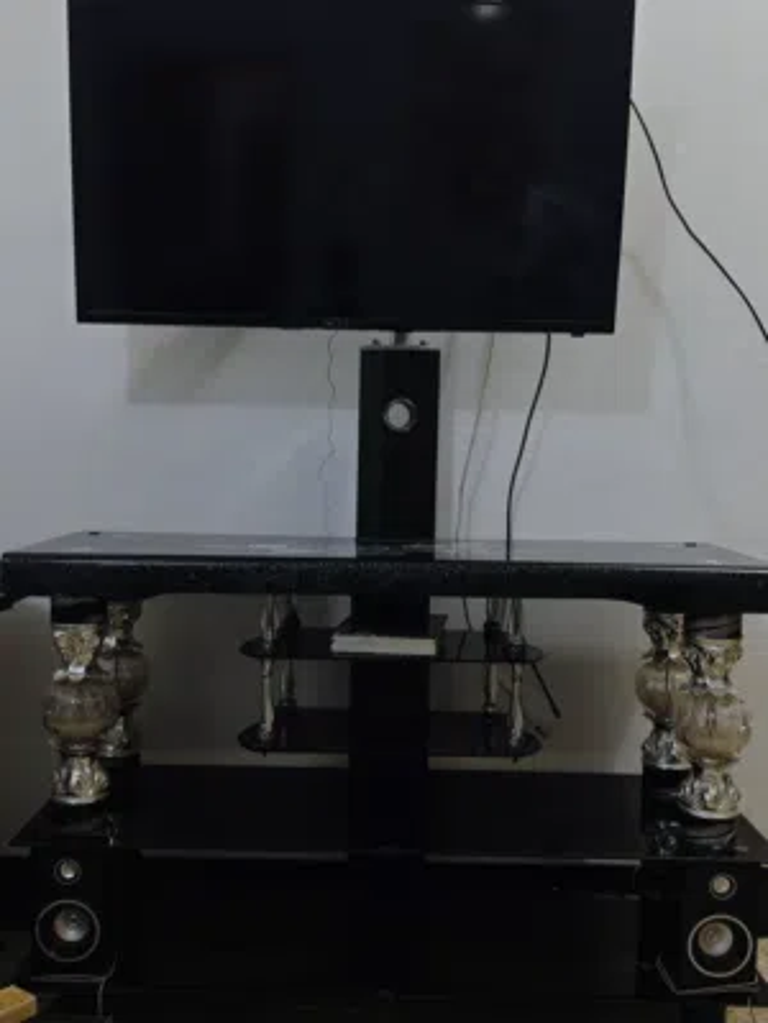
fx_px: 1095
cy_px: 512
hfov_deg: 38.7
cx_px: 384
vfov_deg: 50.1
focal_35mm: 37
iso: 50
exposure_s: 1/50
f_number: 1.59
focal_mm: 4.94
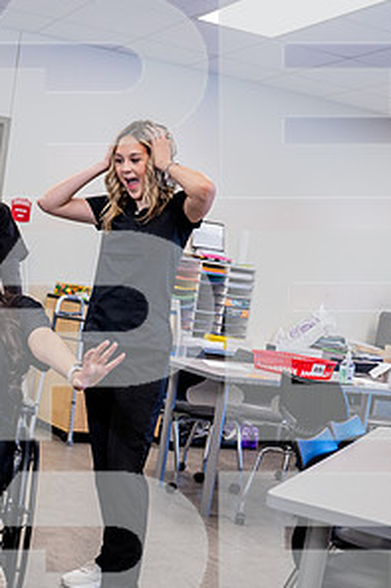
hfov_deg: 23.7
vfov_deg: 37.5
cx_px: -52
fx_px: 864
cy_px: 337
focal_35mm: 53
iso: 1250
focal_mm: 27
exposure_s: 1/125
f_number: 4
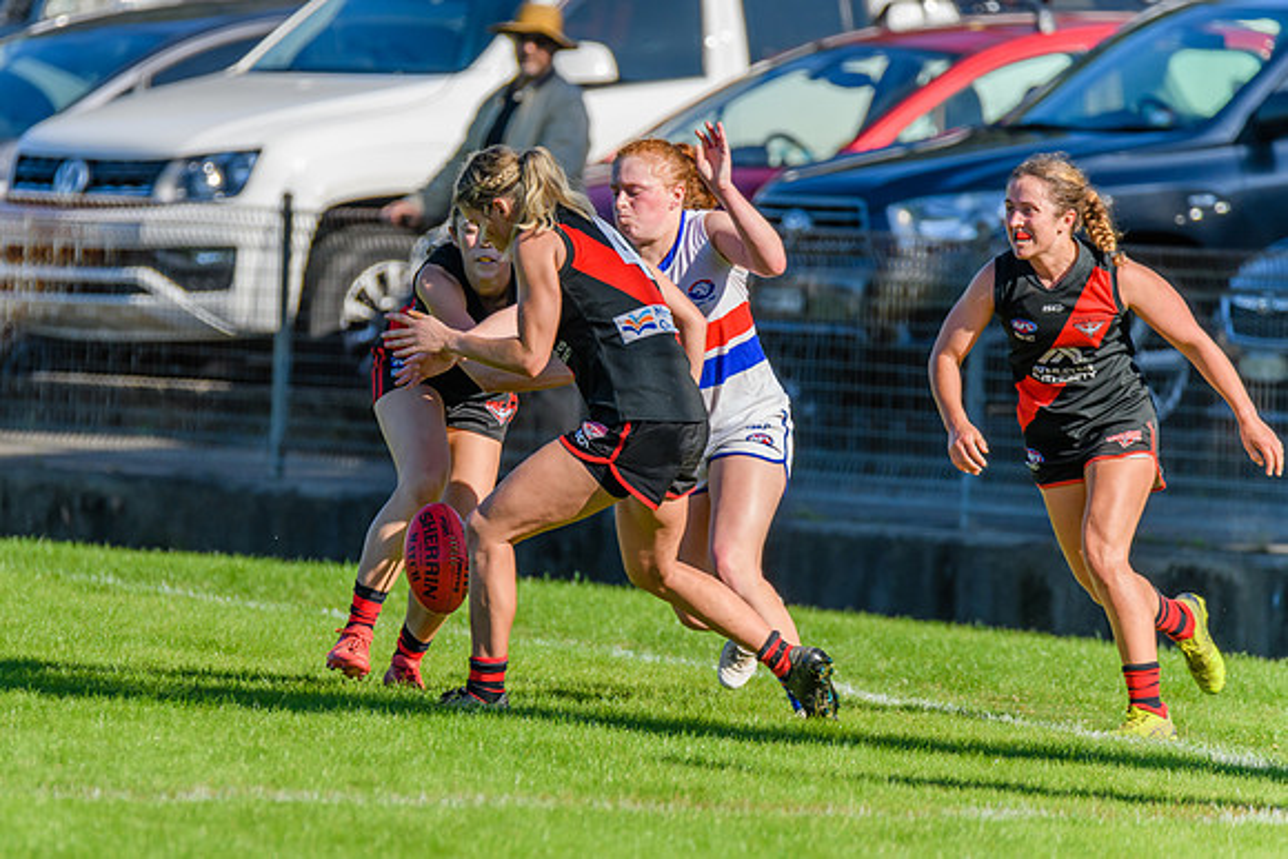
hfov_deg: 3.7
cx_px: 534
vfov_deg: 2.5
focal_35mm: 557
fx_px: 19919
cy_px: 438
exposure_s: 1/1600
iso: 640
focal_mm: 460
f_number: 7.1
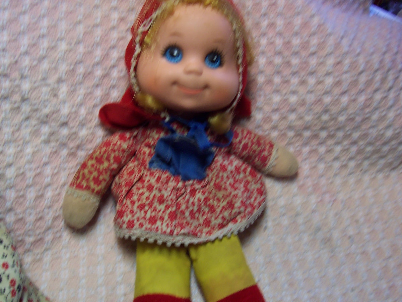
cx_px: 201
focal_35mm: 37
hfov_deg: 50.1
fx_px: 430
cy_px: 151
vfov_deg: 38.7
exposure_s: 1/45
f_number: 2.8
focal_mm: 5.6
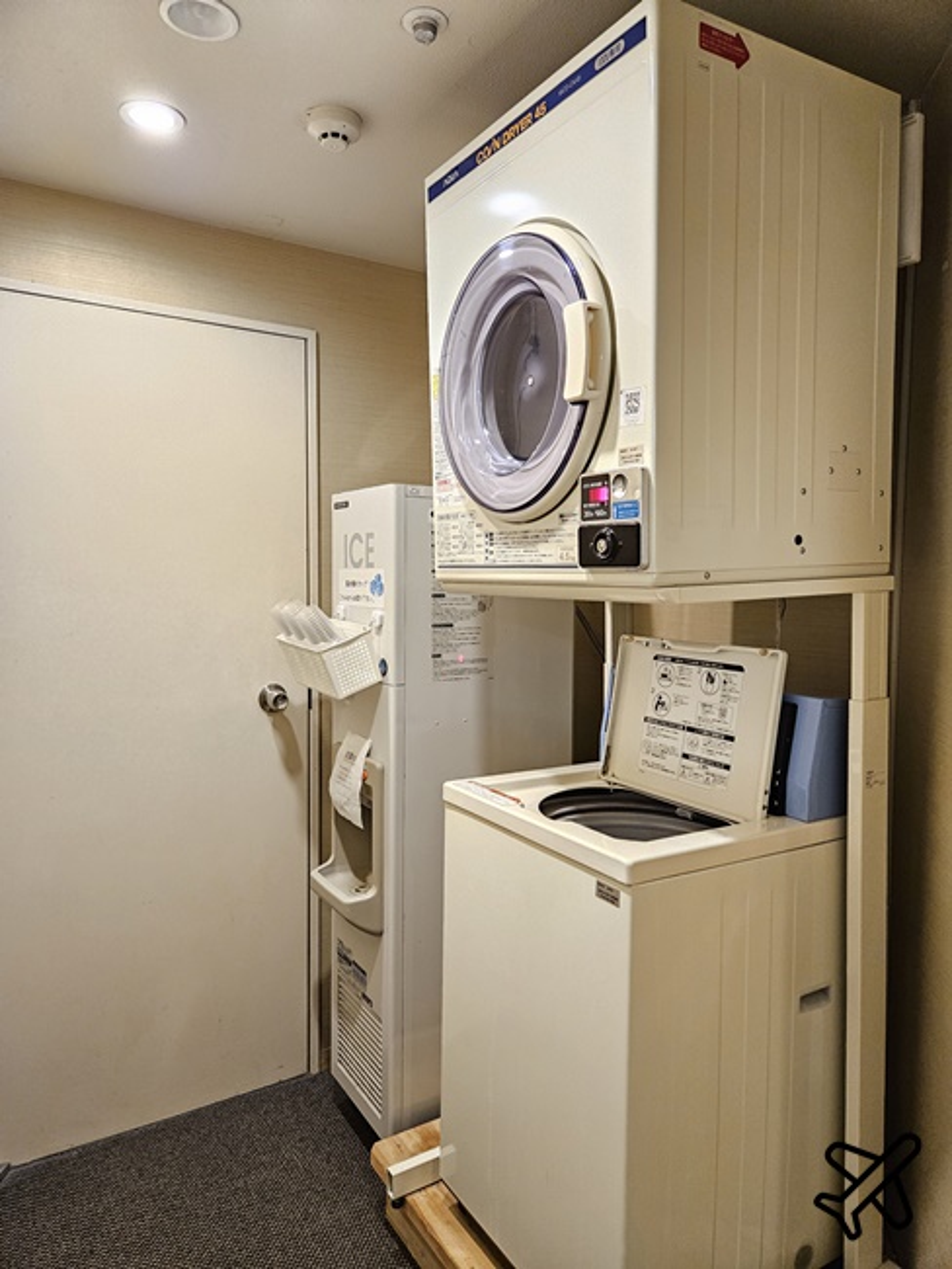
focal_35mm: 23
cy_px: 634
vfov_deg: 73.9
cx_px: 476
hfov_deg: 58.9
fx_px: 843
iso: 800
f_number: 1.8
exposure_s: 1/60
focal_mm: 5.4
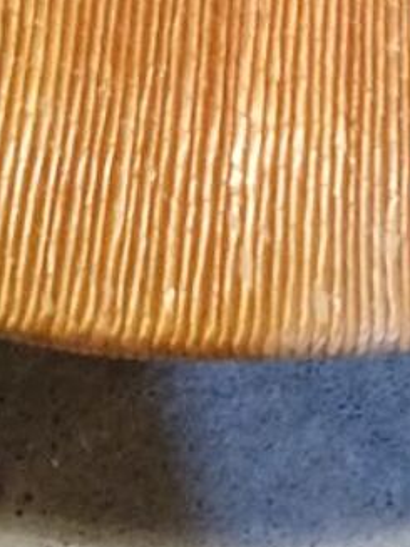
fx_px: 1675
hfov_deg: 13.8
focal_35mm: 106
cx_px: 380
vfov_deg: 17.5
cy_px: -146
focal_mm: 3.98
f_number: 1.8
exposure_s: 1/20
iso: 500
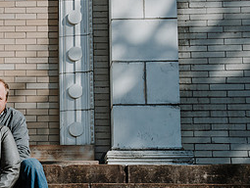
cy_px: 151
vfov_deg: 13.5
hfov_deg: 17.6
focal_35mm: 109
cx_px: -2
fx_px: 788
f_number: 10
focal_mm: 48
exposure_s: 1/400
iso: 200
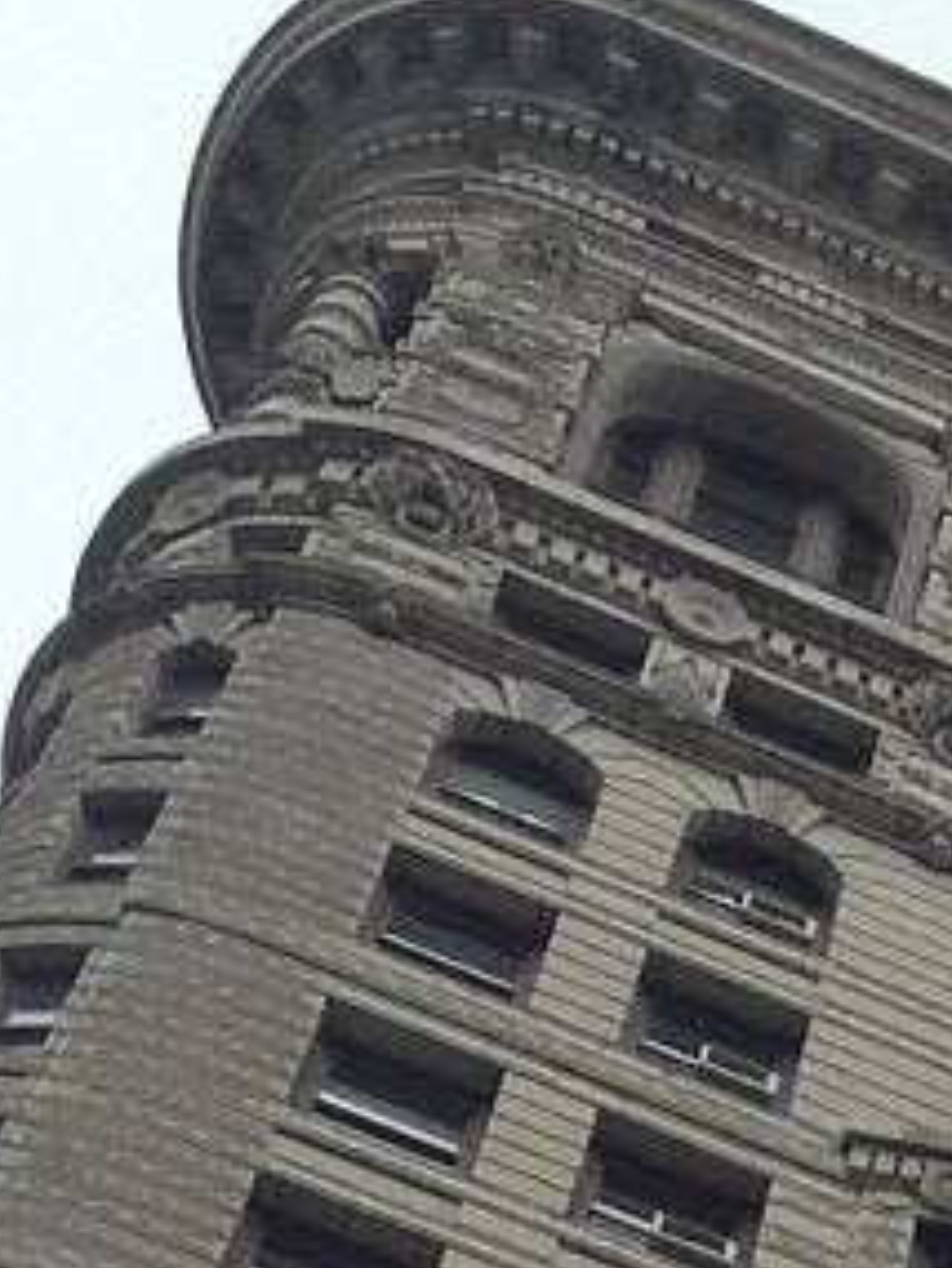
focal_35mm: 185
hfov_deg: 7.7
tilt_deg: +50.5
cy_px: 3404
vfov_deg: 9.2
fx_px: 6779
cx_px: 1993
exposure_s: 1/1391
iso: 50
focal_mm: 4.12
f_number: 2.4
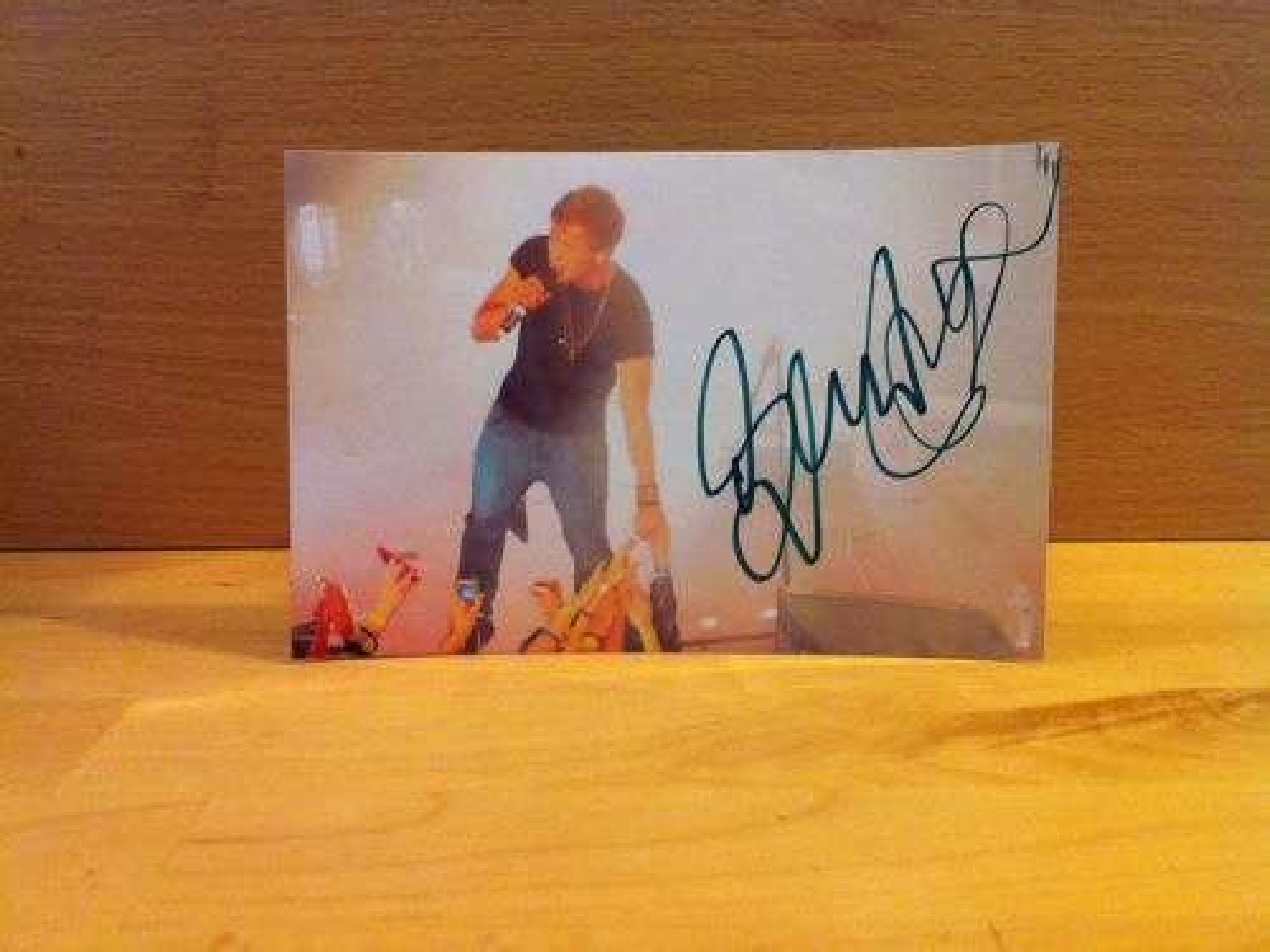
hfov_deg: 52.6
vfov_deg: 40.7
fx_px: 1284
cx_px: 635
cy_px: 476
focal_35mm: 35
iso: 250
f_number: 2.8
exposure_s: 1/15
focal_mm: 3.85
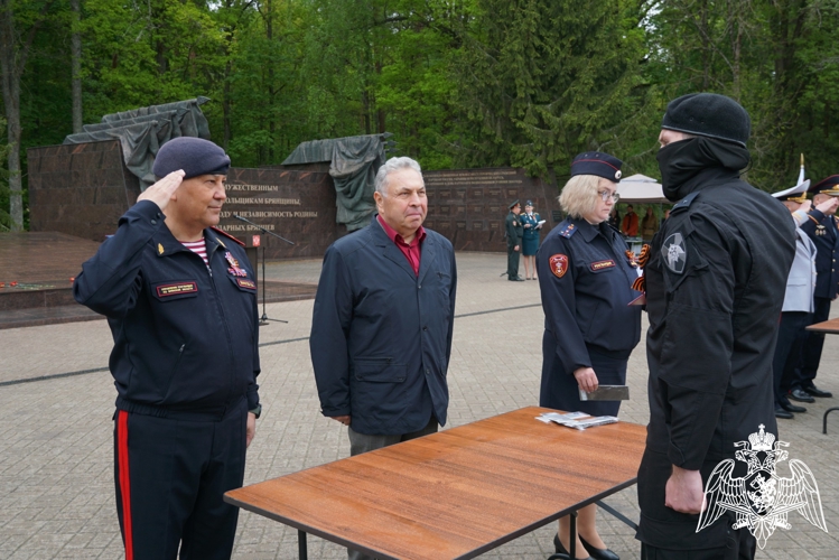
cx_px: 420
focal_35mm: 36
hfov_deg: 53.1
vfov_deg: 36.9
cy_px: 280
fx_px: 839
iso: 125
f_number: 4
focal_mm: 24
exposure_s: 1/160
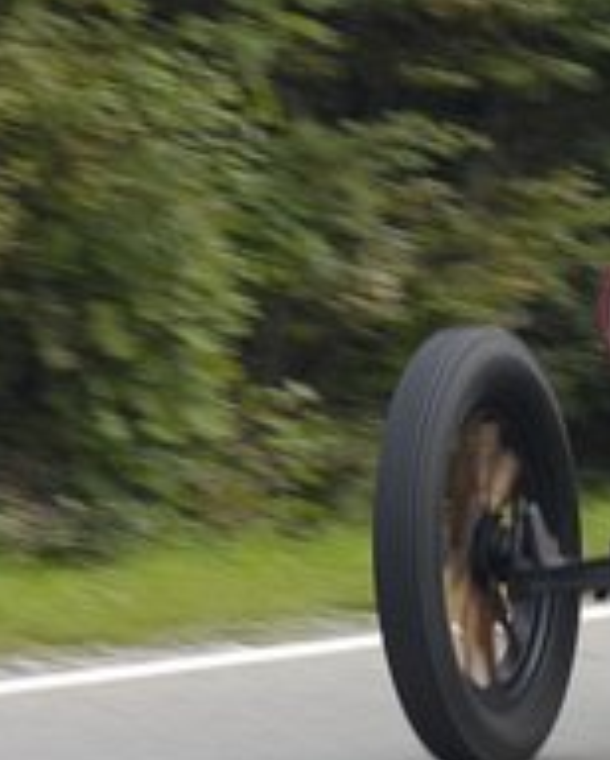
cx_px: 1026
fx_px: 13846
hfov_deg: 2.5
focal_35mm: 615
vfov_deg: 3.1
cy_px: 327
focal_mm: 135
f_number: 8
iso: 400
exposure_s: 1/100
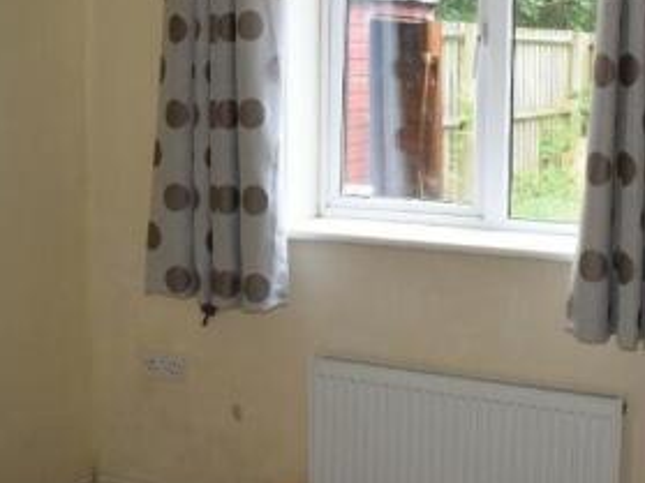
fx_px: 1136
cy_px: 121
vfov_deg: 23.8
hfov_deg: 31.2
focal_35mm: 61
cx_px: 480
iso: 800
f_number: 4.5
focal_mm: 18
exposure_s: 1/80
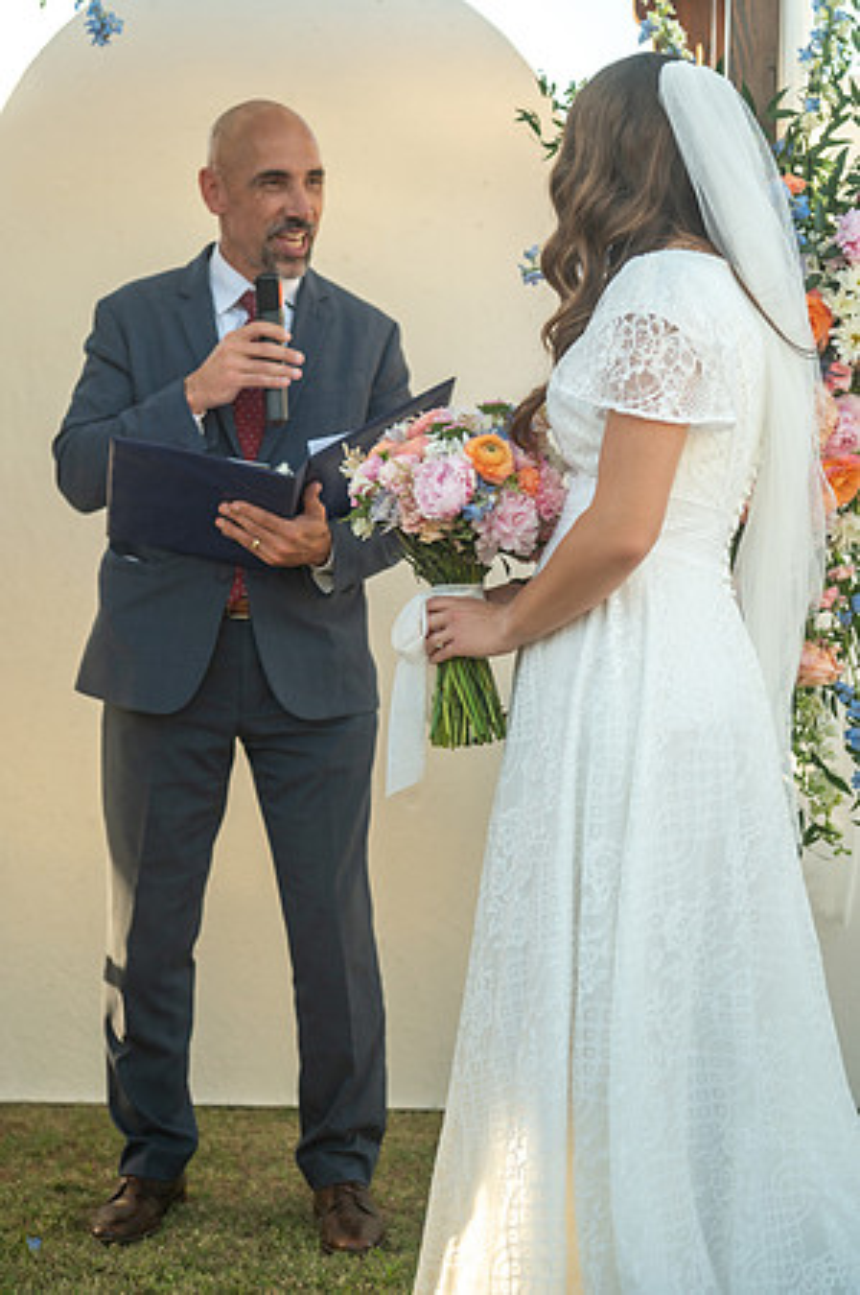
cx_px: 430
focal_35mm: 70
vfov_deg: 28.9
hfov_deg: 19.4
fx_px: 2514
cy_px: 648
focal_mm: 70
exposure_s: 1/1250
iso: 400
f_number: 2.8
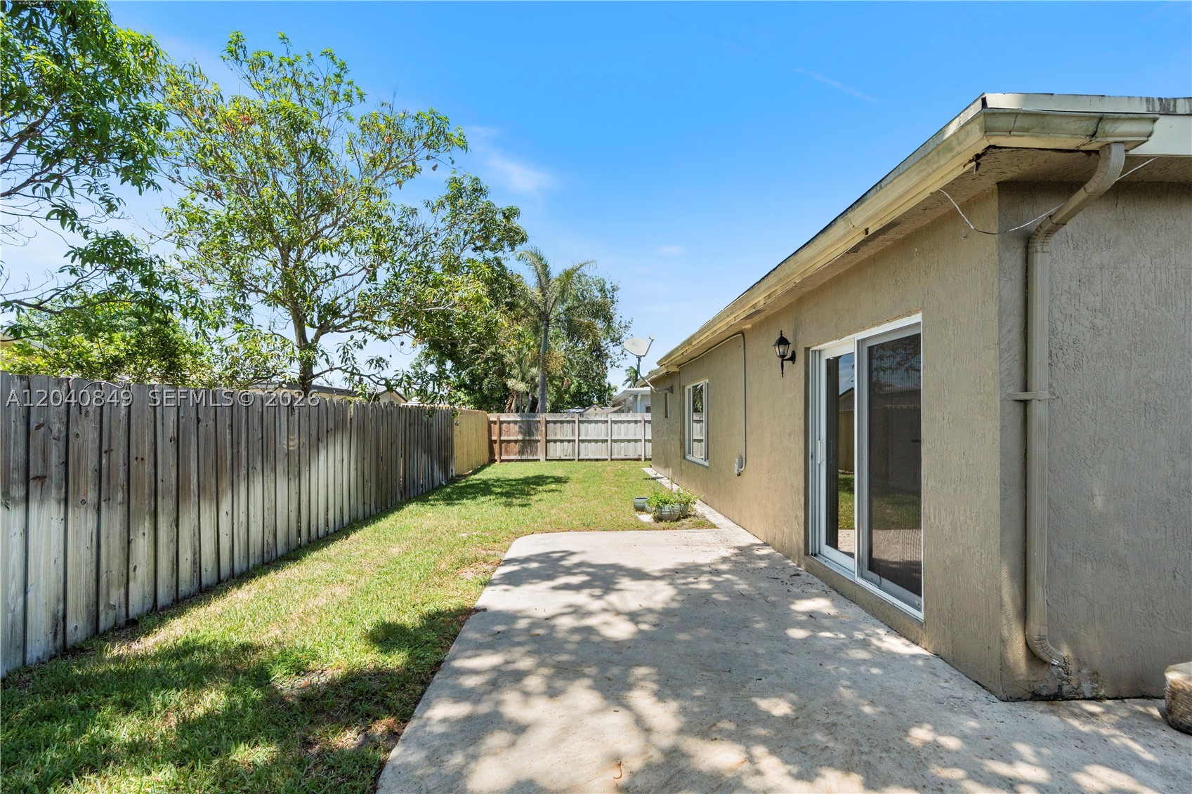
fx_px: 530
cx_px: 596
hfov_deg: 96.7
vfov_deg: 73.7
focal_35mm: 16
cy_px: 397
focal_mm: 16
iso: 800
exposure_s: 1/1000
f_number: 9
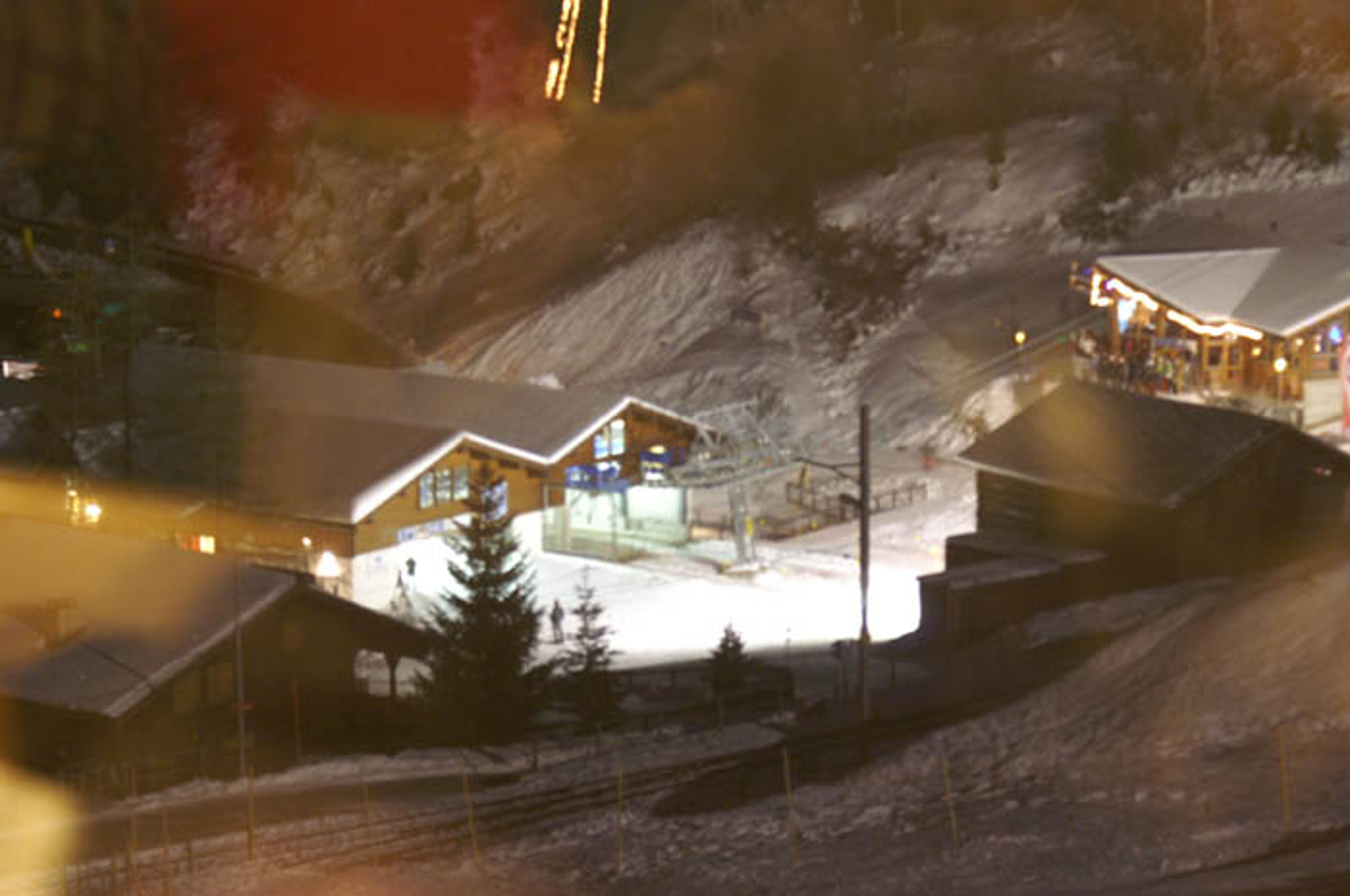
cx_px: 675
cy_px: 448
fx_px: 3933
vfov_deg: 13.0
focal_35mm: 105
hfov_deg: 19.5
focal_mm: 70
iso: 800
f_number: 5.6
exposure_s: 2
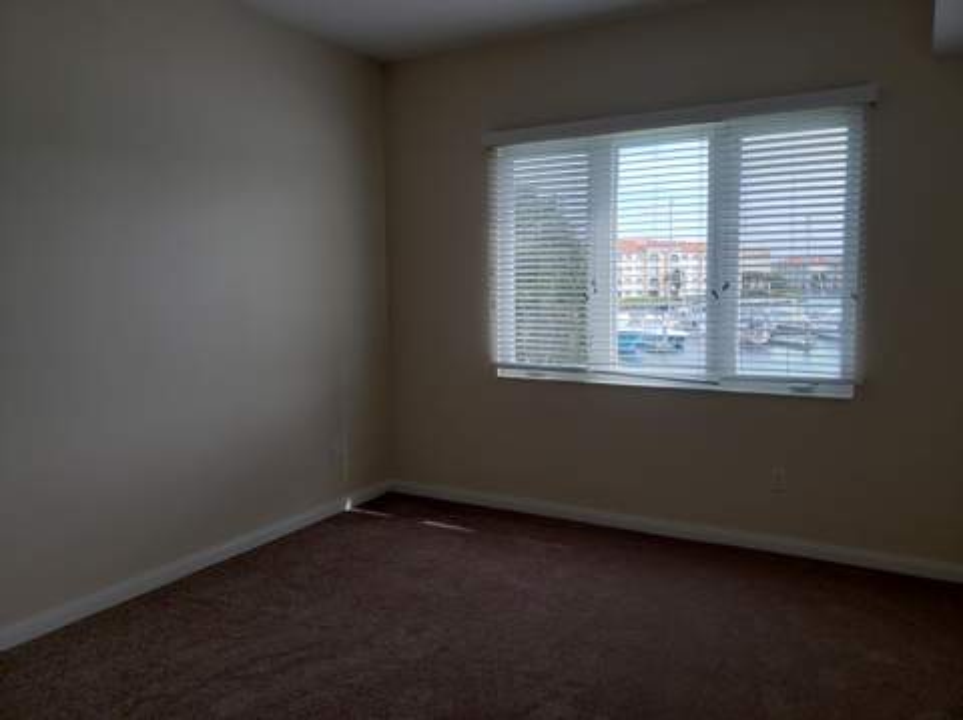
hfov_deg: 67.4
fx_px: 723
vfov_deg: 53.0
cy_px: 360
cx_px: 482
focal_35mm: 26
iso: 50
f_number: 2.4
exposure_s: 1/220
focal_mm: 4.3
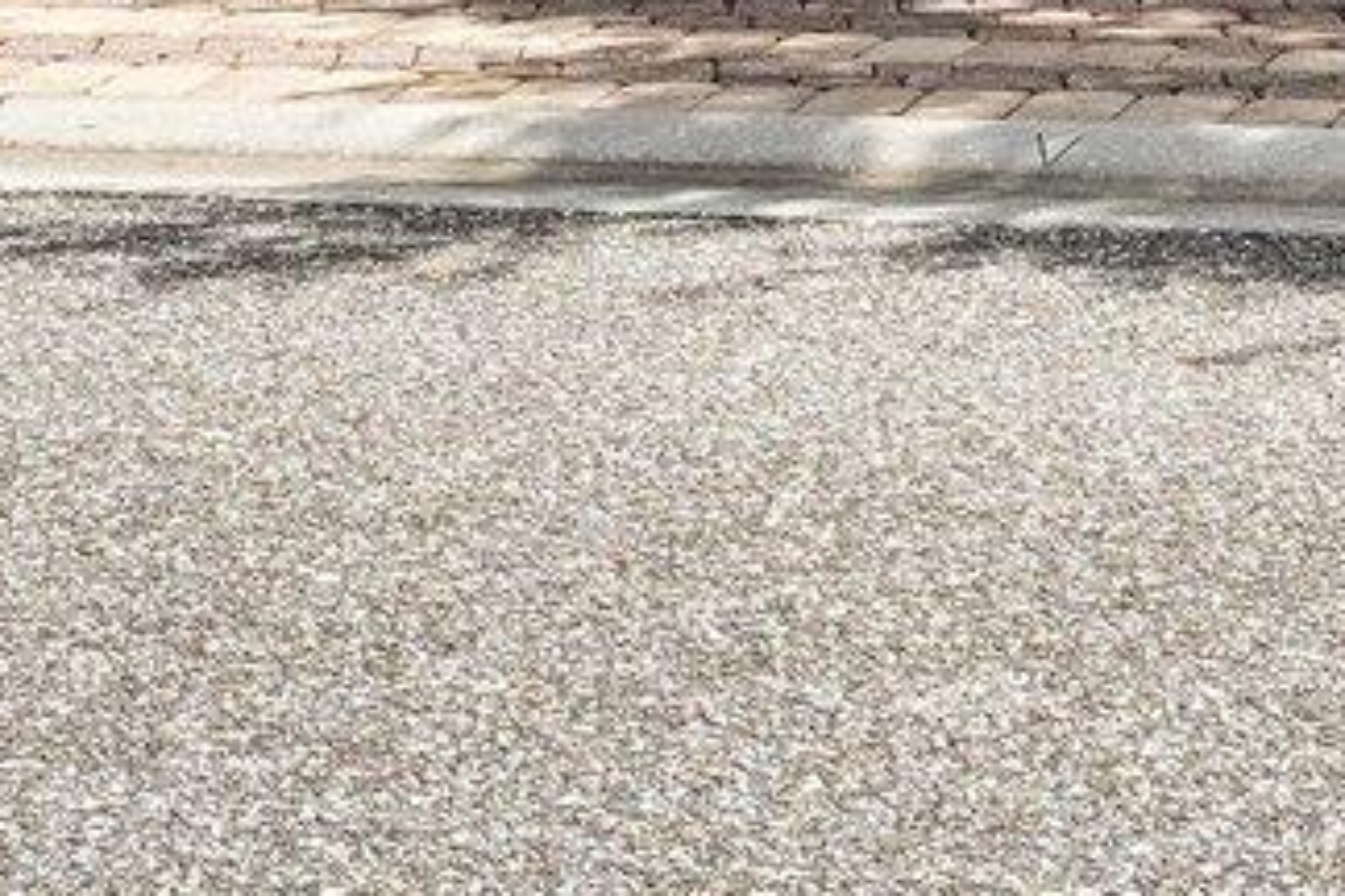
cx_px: 893
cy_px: -848
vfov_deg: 9.1
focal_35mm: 142
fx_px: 5311
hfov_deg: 14.4
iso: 400
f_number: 13
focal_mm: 22.5
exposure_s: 1/250
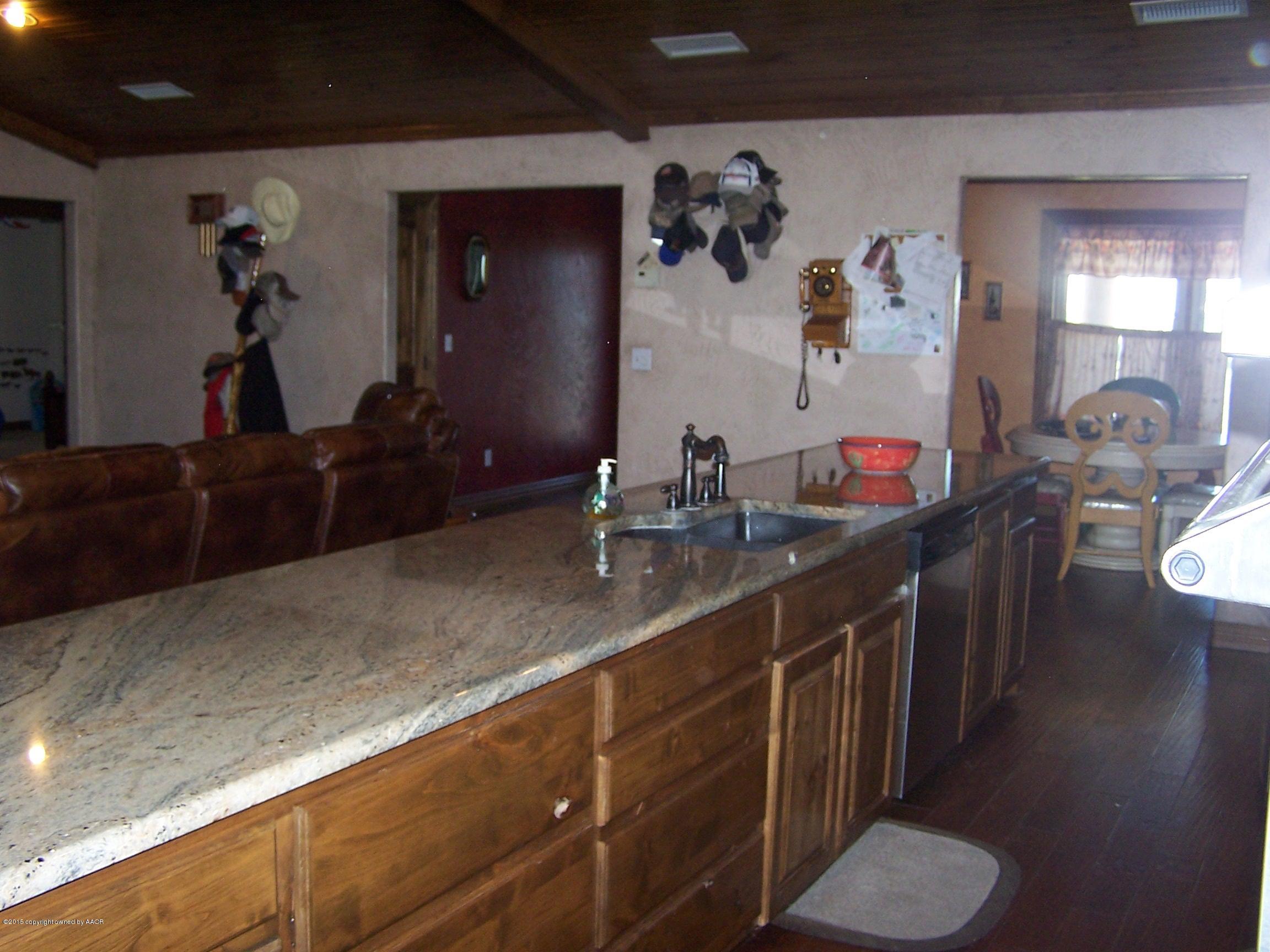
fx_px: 1394
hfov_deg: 49.0
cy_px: 476
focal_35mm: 38
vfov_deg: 37.7
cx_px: 635
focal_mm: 6.3
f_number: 2.8
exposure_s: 1/60
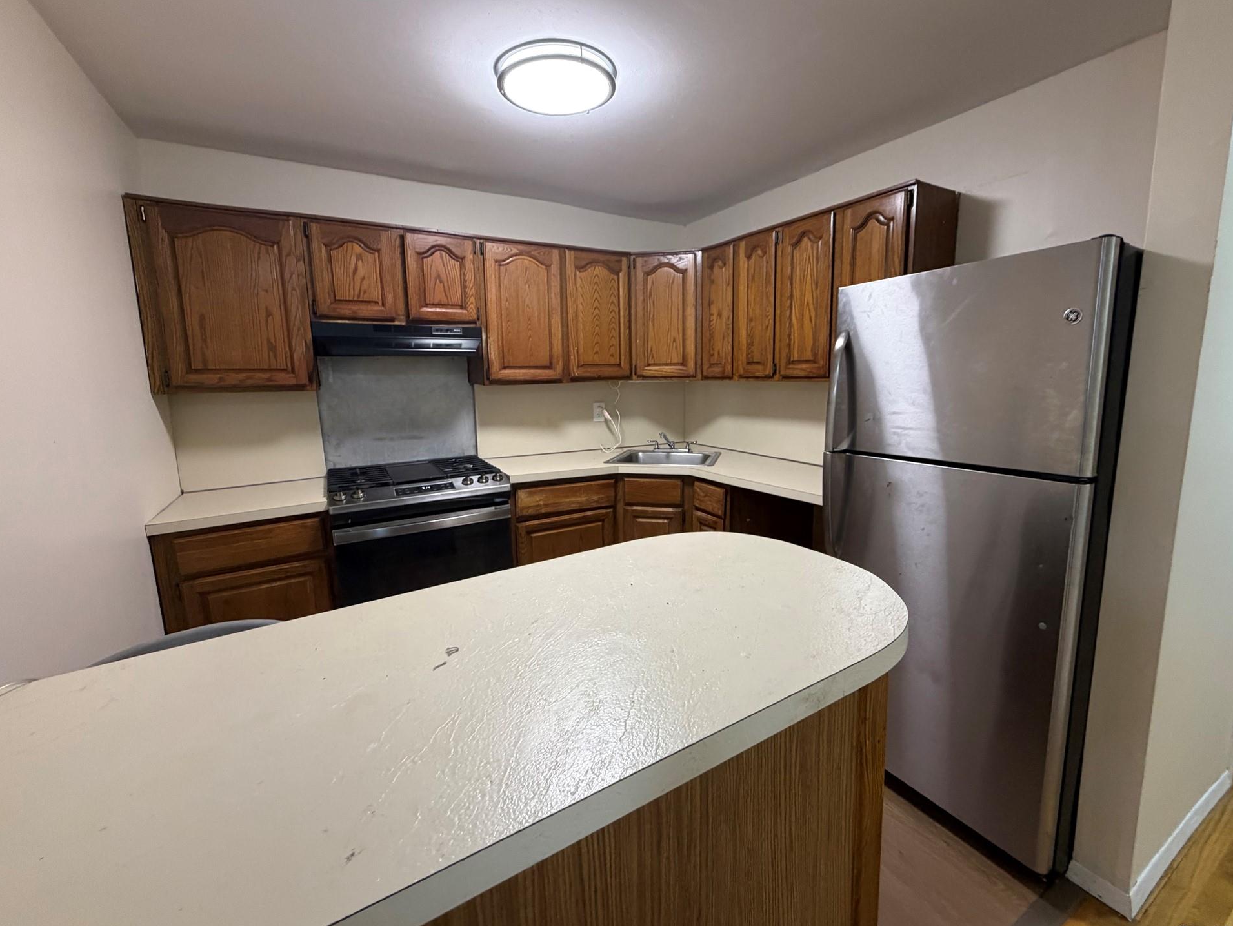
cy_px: 453
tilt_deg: -7.2
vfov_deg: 81.8
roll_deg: -0.2
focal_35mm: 15
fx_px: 534
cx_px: 647
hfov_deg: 98.1
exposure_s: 1/60
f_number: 2.2
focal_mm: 2.22
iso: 250
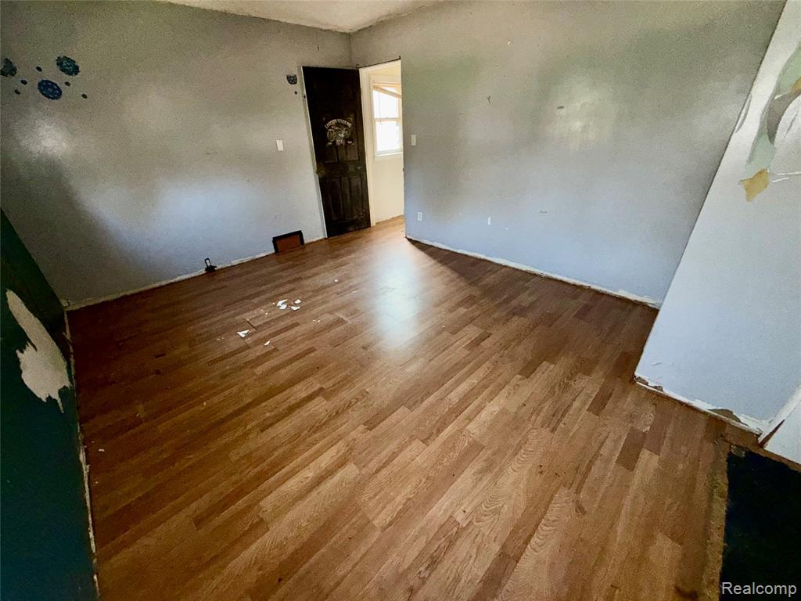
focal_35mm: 14
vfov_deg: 85.7
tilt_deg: -28.0
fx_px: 324
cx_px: 400
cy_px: 300
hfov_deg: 102.1
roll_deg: +2.0
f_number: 2.2
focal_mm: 2.22
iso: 160
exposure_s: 1/60
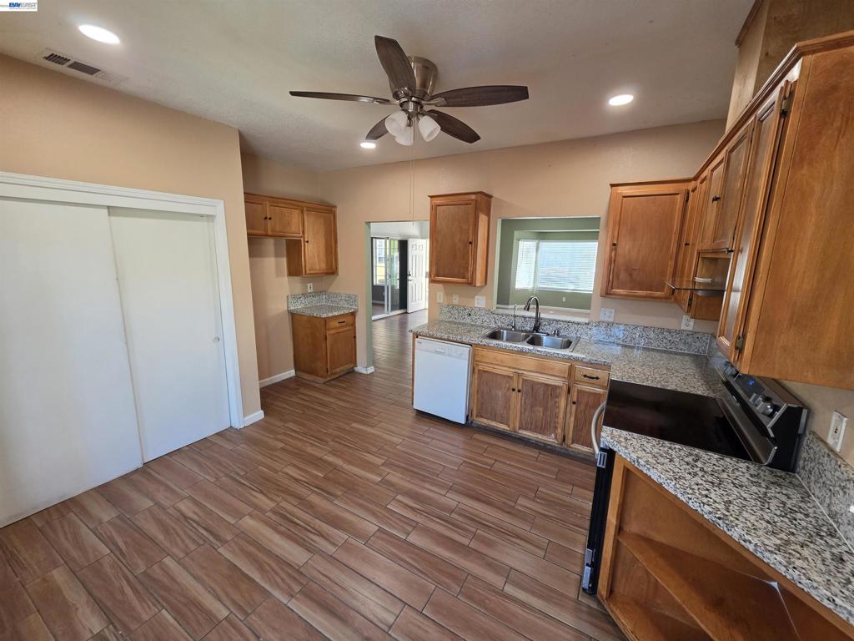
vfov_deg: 89.9
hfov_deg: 106.2
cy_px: 320
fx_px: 321
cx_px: 427
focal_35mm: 13
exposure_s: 1/120
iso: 160
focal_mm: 2.2
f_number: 1.9
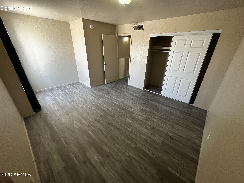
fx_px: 99
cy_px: 92
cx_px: 122
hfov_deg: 102.1
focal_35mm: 14
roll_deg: -2.2
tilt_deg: -25.0
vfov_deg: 85.7
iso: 250
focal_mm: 2.22
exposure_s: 1/60
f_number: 2.2
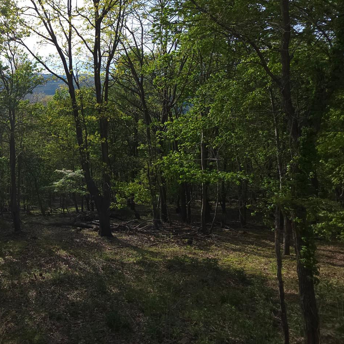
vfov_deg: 61.5
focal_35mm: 25
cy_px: 117
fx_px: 281
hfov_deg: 53.3
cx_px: 22
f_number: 1.9
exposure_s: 1/380
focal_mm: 2.2
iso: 20
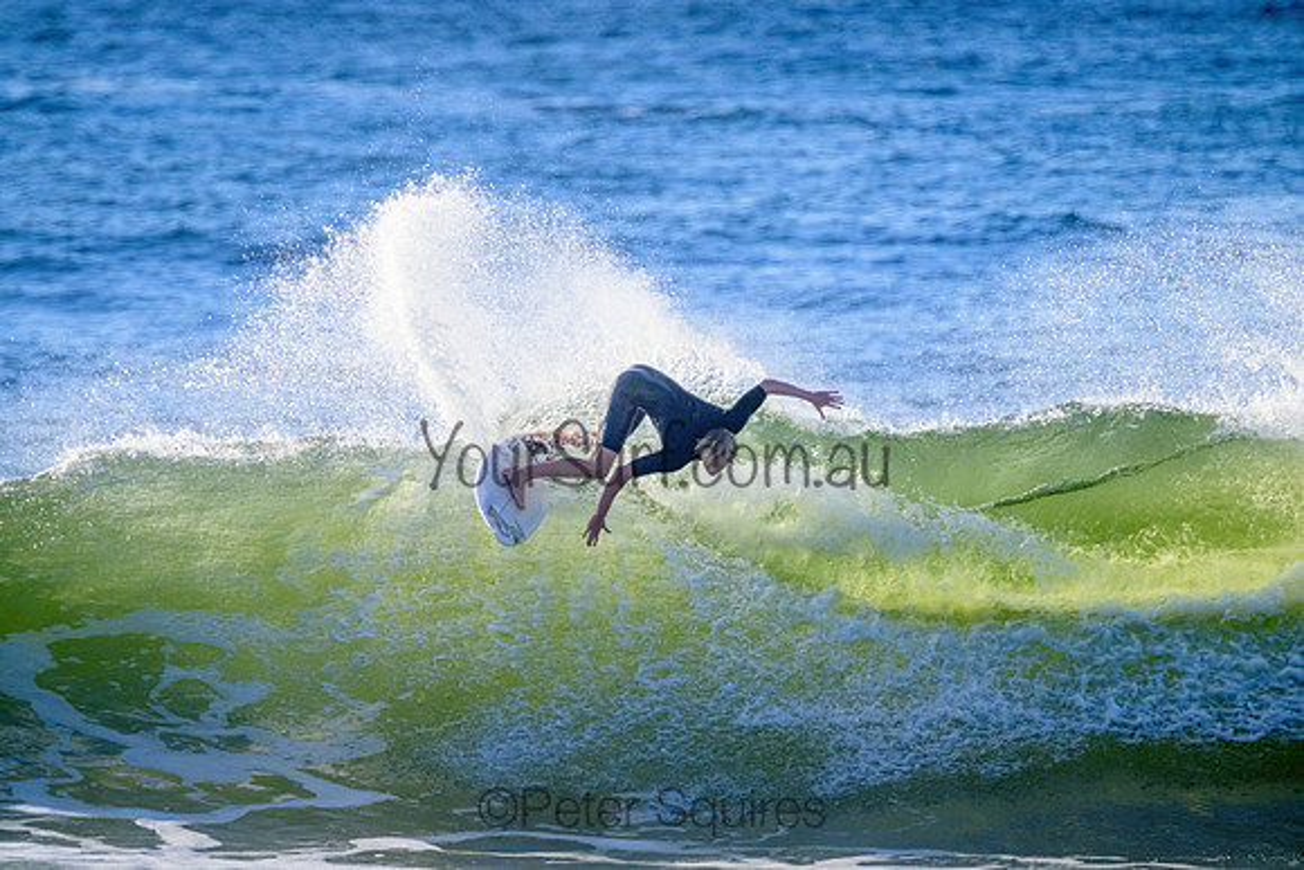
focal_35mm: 800
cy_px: 435
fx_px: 28983
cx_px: 652
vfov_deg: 1.7
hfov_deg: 2.6
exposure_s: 1/2000
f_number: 11
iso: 1400
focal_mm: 800
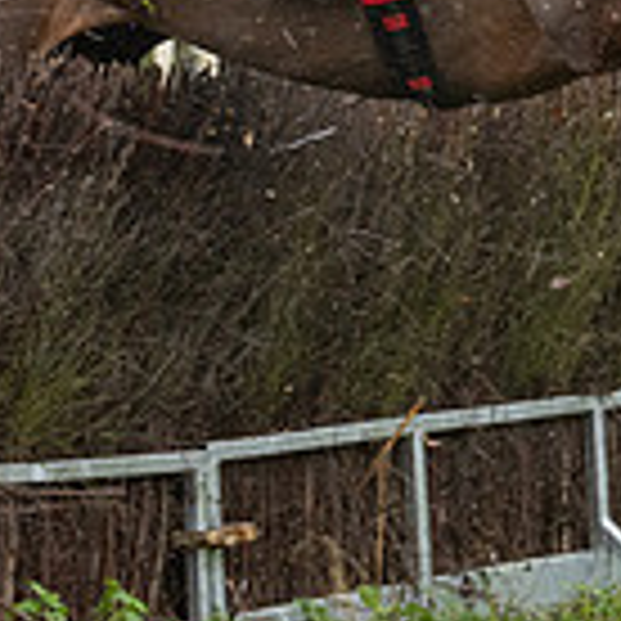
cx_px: 307
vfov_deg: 6.0
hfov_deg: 6.0
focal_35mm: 291
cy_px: 4
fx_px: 5906
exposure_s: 1/1250
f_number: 4
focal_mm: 70
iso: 800
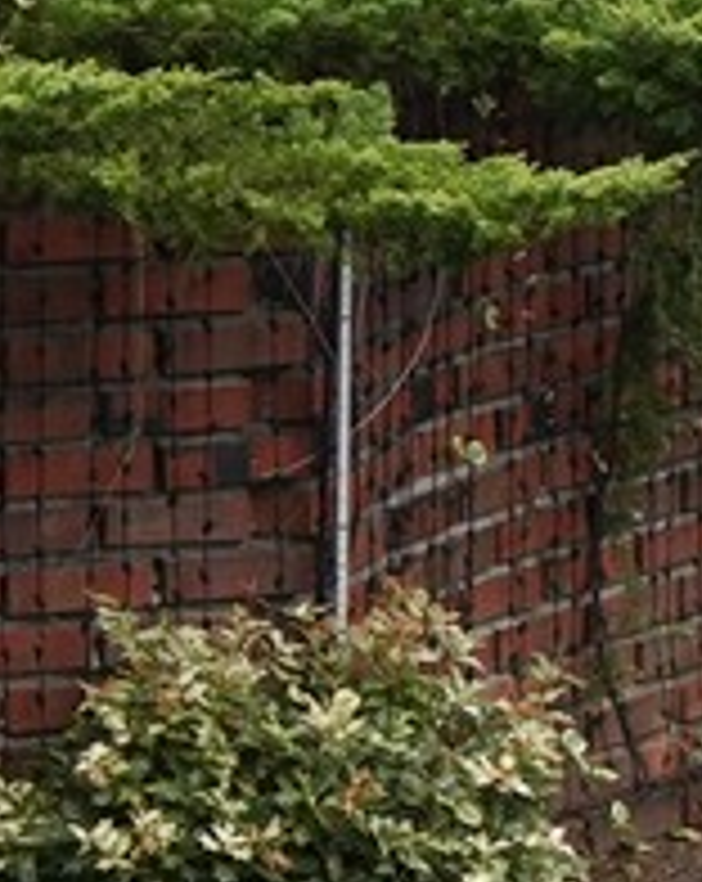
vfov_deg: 5.7
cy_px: -338
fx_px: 8753
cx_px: 2439
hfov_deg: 4.3
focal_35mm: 336
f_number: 10
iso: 400
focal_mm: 35
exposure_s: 1/100
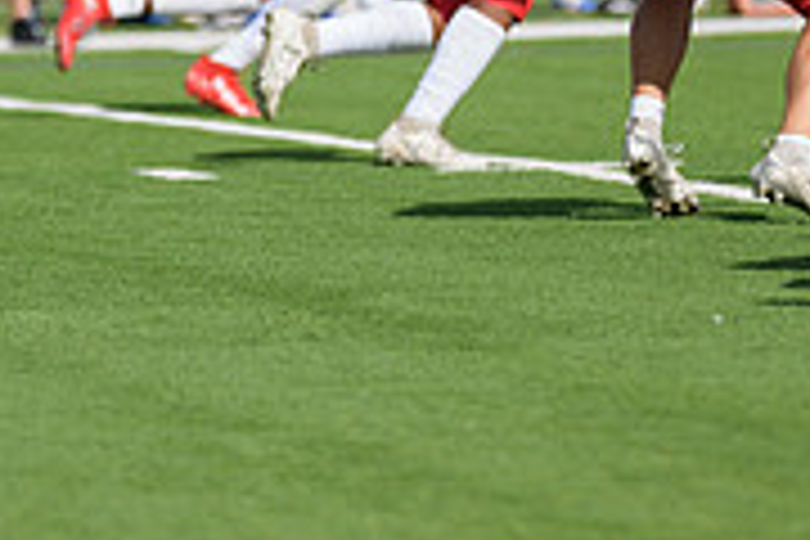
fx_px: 15254
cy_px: -88
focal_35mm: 678
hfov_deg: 3.0
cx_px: 320
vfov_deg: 2.0
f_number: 2.8
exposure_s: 1/3200
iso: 200
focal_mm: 210
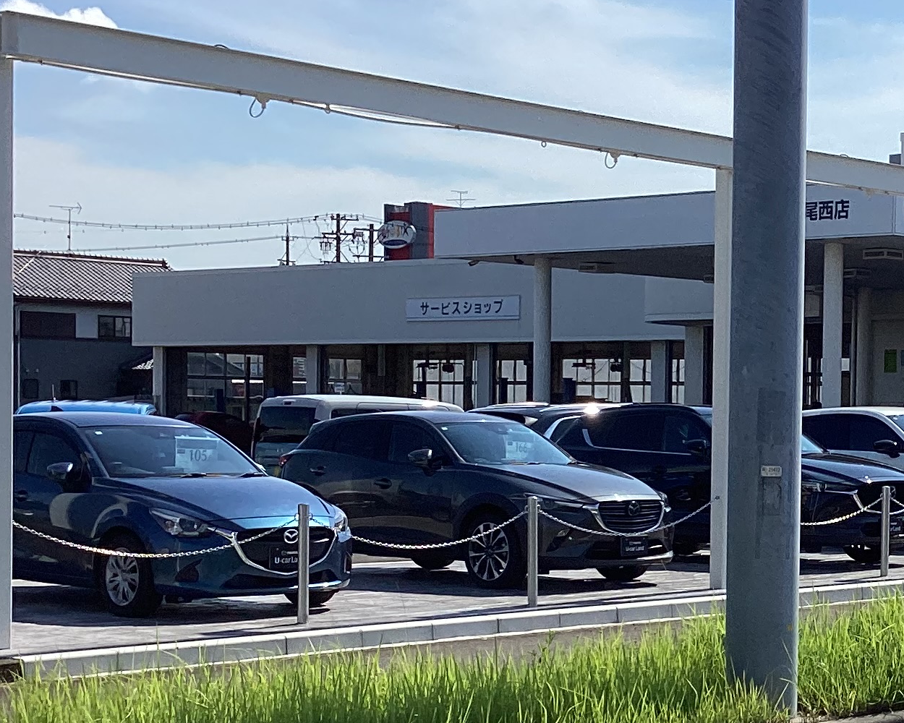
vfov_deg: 19.4
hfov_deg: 23.3
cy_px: 486
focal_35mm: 79
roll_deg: -0.6
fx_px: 2114
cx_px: 873
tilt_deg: -2.4
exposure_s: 1/2262
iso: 25
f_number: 2.4
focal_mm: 3.3
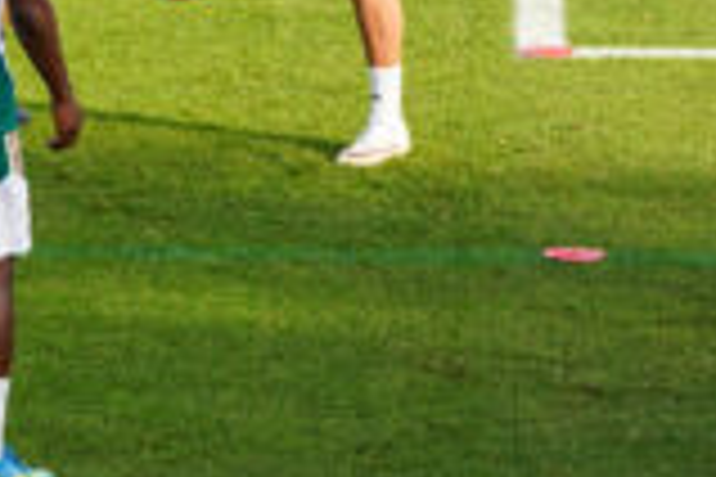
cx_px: -63
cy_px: -40
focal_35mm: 575
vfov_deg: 2.4
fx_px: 11435
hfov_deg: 3.6
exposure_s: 1/1250
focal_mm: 156
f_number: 2.8
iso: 200
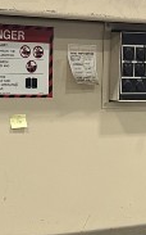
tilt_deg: -11.6
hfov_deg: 9.3
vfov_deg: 14.8
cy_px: 226
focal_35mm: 139
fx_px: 887
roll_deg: -3.1
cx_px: 145
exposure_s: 1/60
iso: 160
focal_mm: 6.86
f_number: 1.78
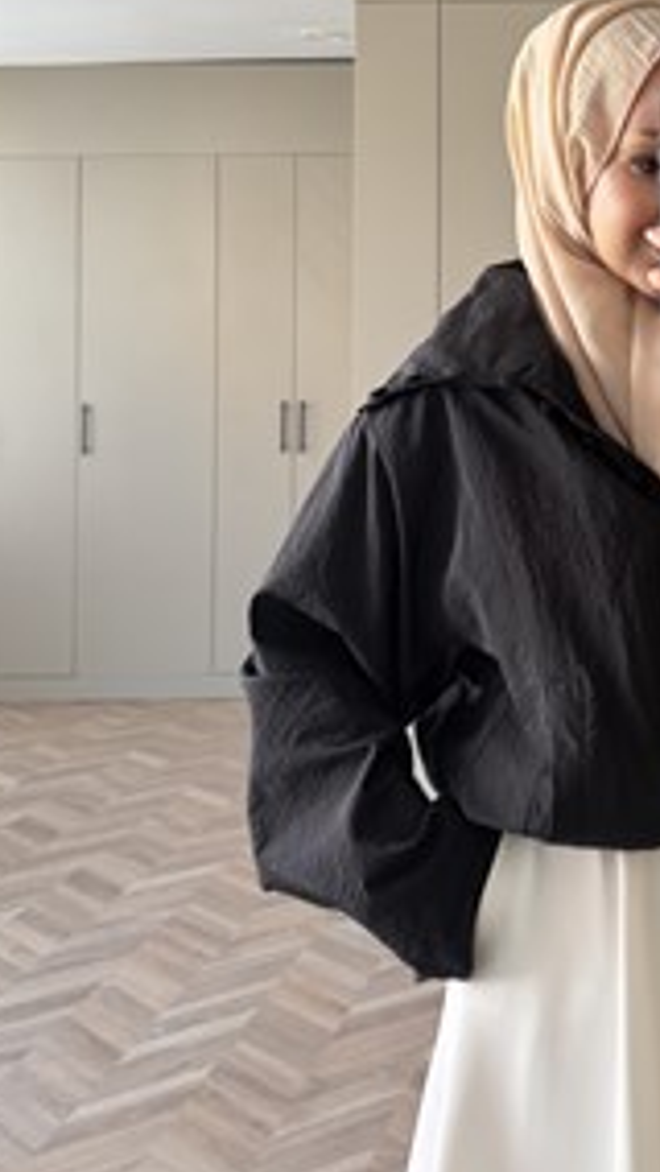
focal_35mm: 38
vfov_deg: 52.8
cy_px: 592
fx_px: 1181
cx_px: 610
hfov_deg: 29.7
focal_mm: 6.76
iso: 160
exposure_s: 1/121
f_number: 1.78
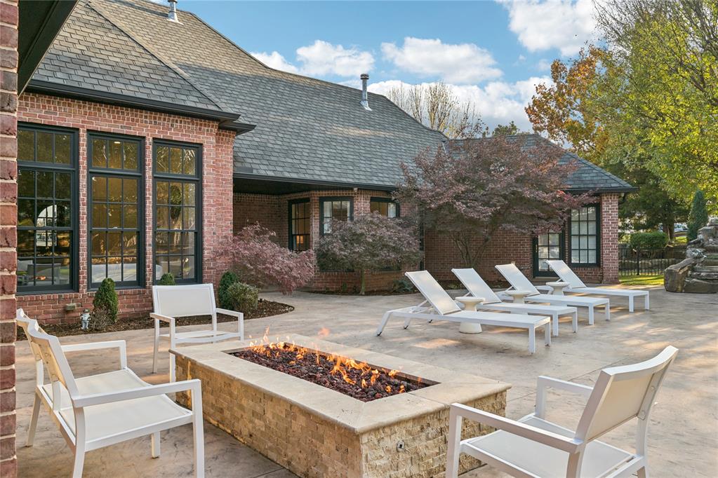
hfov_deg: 72.6
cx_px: 359
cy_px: 239
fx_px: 489
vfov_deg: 52.2
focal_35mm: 24
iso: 100
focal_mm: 24.5
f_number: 9
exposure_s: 1/125
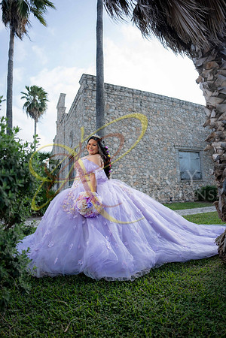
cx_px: 113
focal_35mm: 20
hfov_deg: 61.9
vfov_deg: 84.0
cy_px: 169
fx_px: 188
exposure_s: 1/640
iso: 125
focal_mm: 20
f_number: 2.8
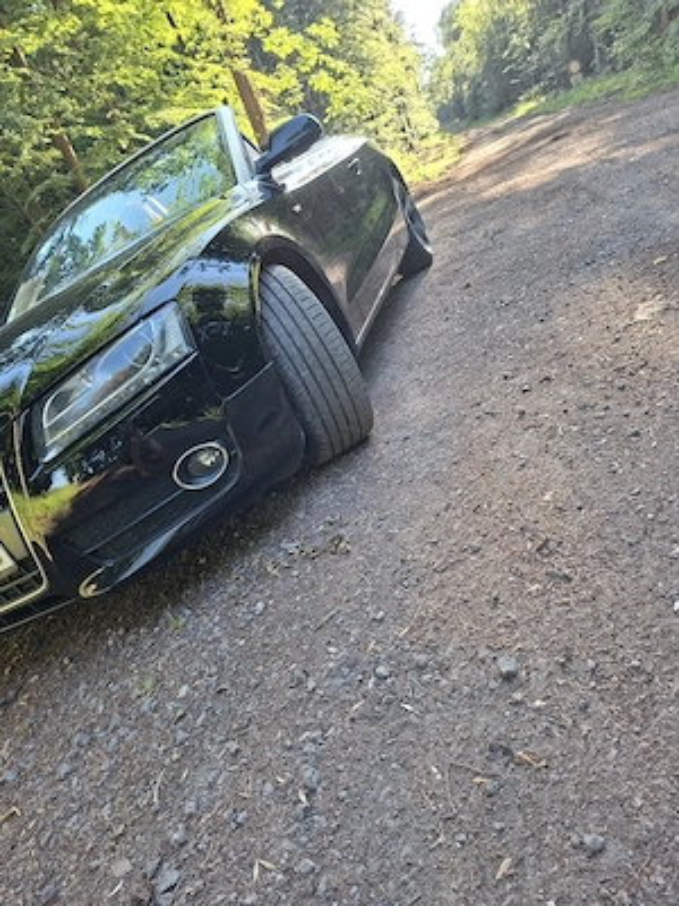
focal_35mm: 23
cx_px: 340
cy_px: 453
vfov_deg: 73.9
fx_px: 602
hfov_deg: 58.9
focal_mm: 5.54
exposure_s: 1/100
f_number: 1.8
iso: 50
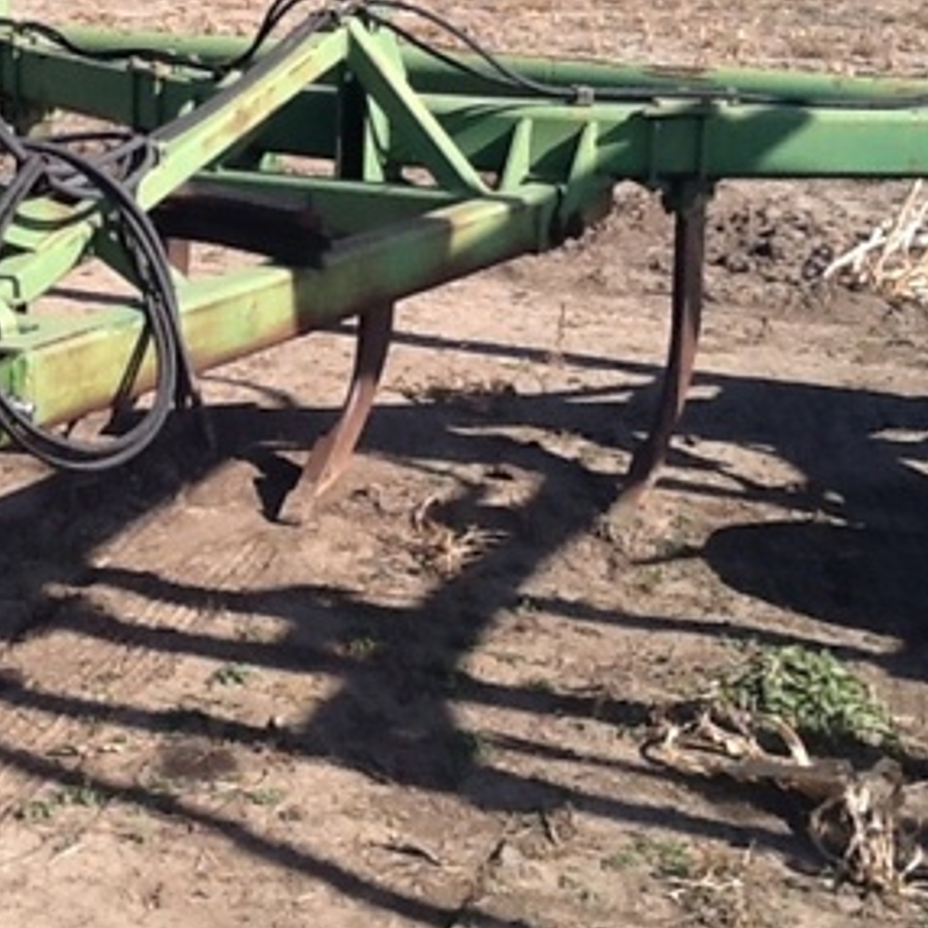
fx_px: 2244
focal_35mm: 74
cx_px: 198
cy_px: 458
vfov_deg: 23.4
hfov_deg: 23.1
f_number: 2.4
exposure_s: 1/990
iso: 40
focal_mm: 2.03
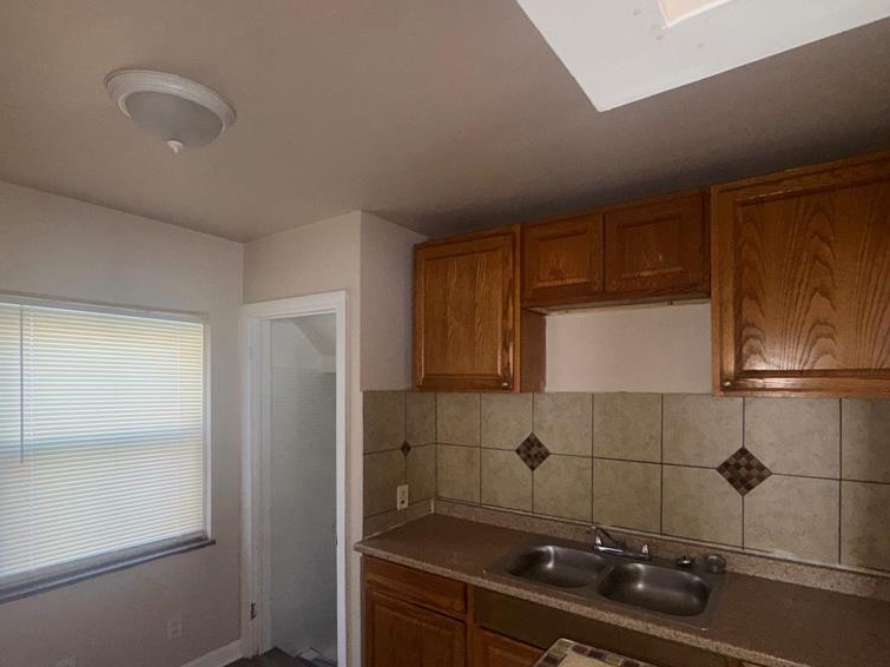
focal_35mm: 19
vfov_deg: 68.3
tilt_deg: +0.5
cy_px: 384
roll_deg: +0.1
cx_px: 463
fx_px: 488
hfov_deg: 84.6
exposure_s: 1/62
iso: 80
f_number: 2.2
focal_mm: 2.22
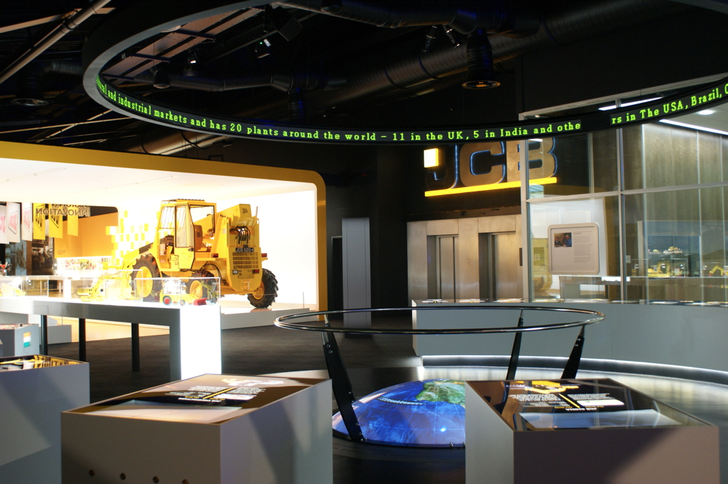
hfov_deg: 49.6
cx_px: 364
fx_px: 788
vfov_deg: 34.2
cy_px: 242
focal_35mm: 39
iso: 400
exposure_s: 1/8
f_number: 4.5
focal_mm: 26
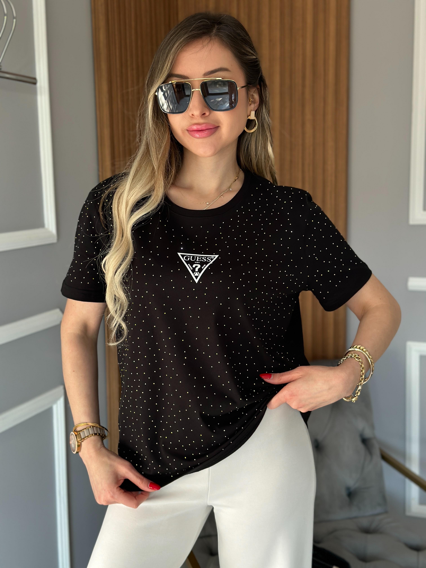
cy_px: 284
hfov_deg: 30.3
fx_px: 788
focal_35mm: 48
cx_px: 213
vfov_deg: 39.7
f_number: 1.78
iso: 125
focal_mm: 6.86
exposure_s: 1/71
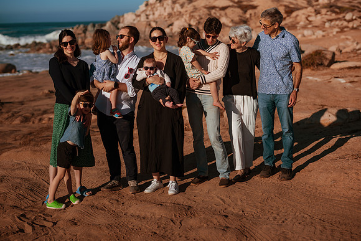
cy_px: 120
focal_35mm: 58
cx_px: 180
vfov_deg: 23.4
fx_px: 582
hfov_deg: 34.5
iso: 50
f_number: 2.5
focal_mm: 58
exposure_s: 1/8000
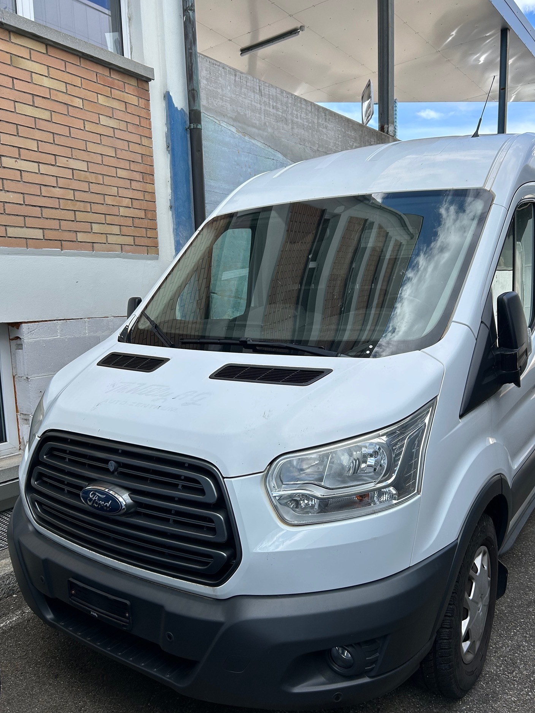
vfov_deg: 63.4
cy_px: 382
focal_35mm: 28
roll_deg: +1.8
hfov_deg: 49.7
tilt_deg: -6.7
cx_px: 275
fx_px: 577
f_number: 1.5
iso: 50
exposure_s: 1/2045
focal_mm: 5.7
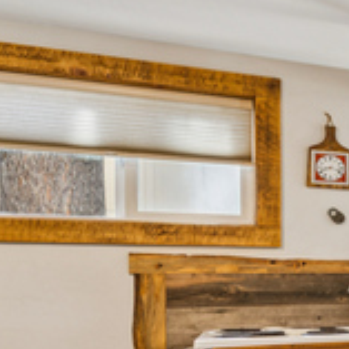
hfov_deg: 16.0
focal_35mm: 67
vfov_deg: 25.2
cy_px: 302
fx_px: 760
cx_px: 787
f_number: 13
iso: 100
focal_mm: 16.4
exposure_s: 1/1.25
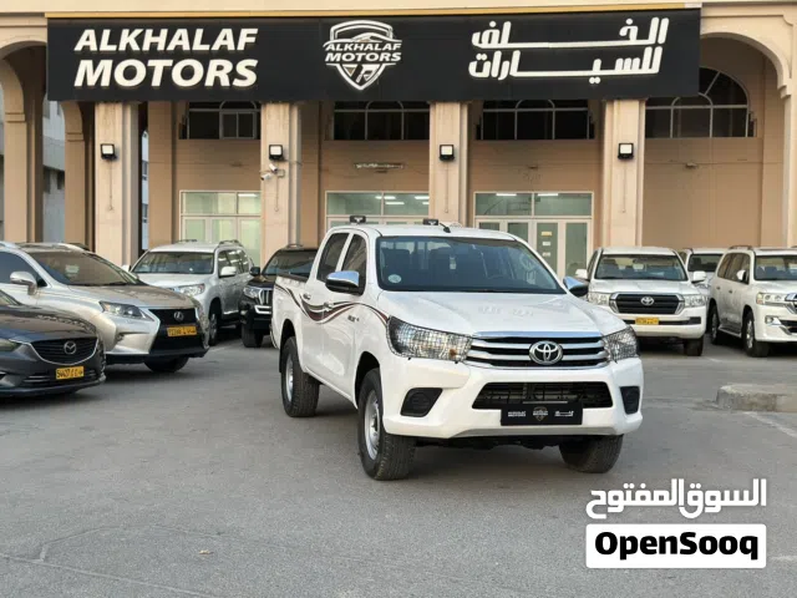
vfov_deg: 30.3
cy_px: 299
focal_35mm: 48
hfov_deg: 39.7
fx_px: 1105
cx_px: 398
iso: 80
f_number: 1.78
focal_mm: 6.86
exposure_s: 1/218
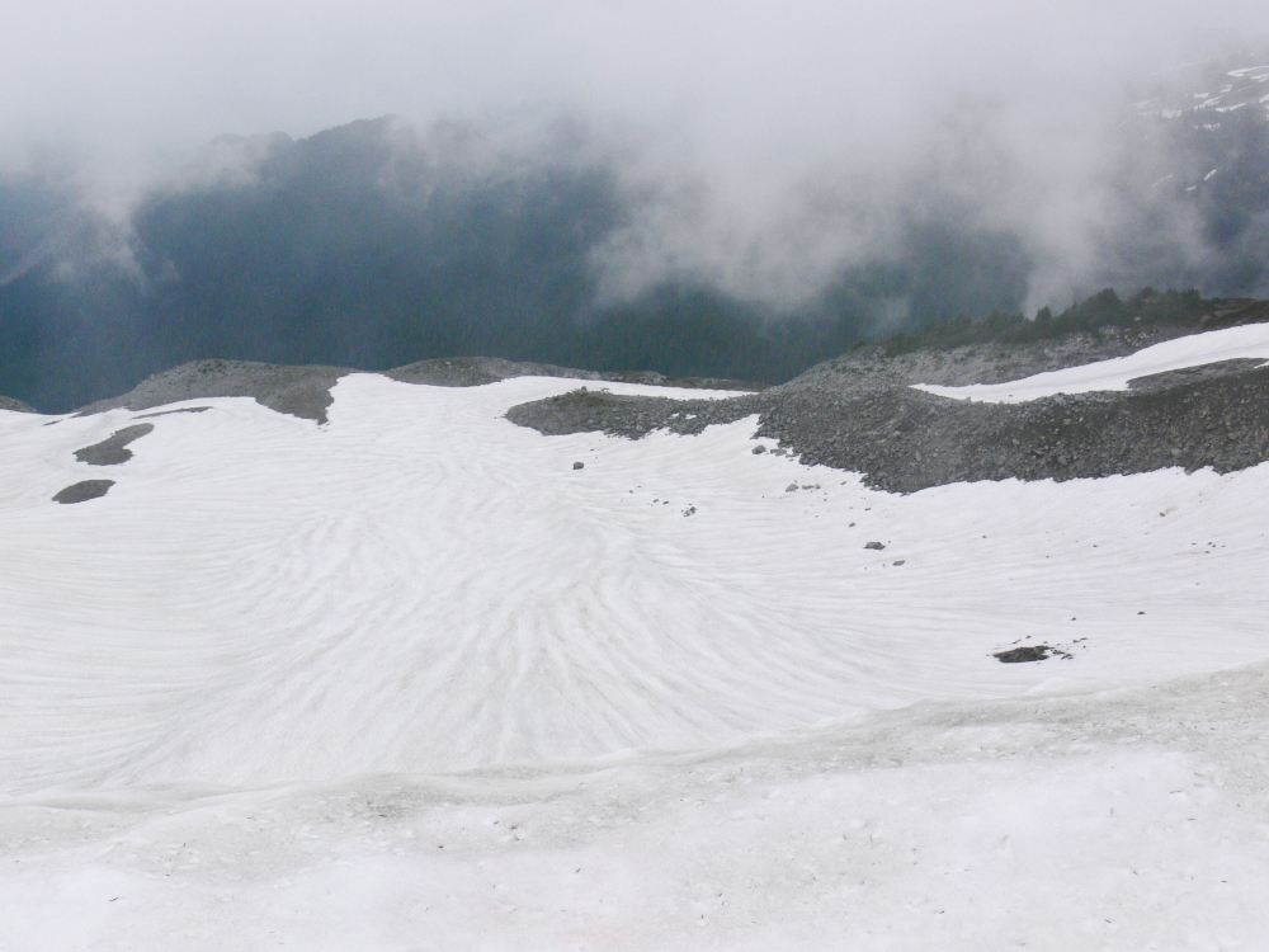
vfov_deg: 40.7
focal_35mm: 35
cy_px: 476
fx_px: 1283
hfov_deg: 52.6
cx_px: 634
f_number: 8
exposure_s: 1/500
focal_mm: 7.4
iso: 80
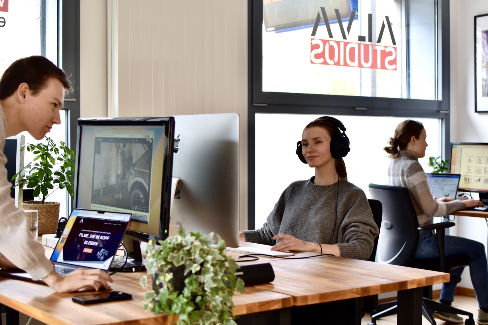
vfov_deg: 23.5
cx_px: 236
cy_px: 175
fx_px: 780
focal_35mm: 58
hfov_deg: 34.7
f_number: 2.5
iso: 400
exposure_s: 1/160
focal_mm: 35
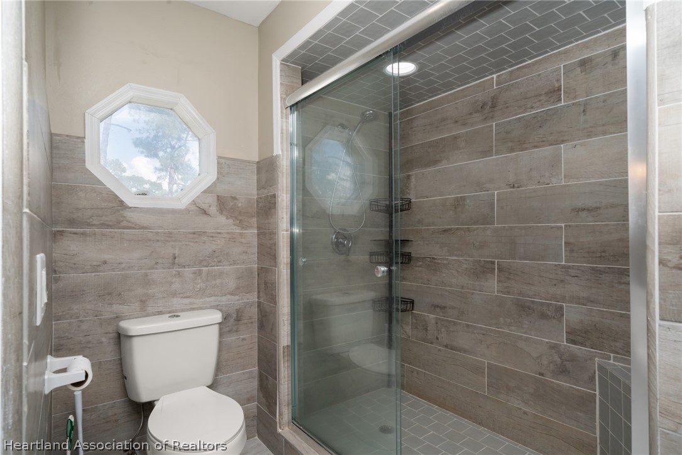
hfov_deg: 90.0
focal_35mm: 18
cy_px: 228
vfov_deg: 67.4
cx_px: 341
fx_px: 341
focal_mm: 18
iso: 400
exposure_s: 1/160
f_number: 11
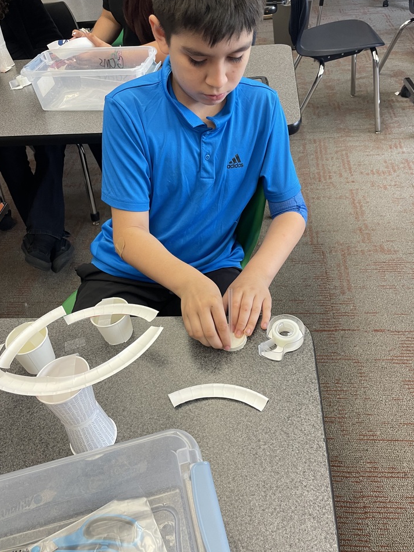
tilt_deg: -41.4
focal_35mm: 28
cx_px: 211
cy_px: 261
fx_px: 447
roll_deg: +7.4
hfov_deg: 49.7
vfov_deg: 63.4
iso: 125
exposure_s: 1/60
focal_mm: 4.2
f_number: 1.6
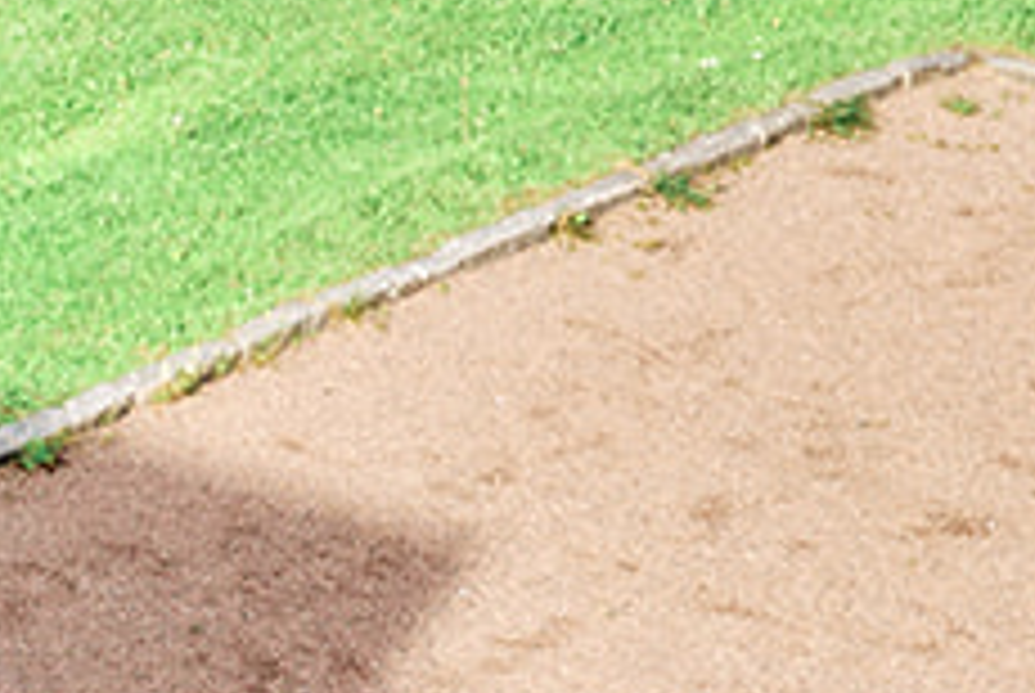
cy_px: 1501
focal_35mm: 243
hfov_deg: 7.8
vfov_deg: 5.5
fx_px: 6995
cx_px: -1593
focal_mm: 23
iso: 125
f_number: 3.6
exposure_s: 1/300
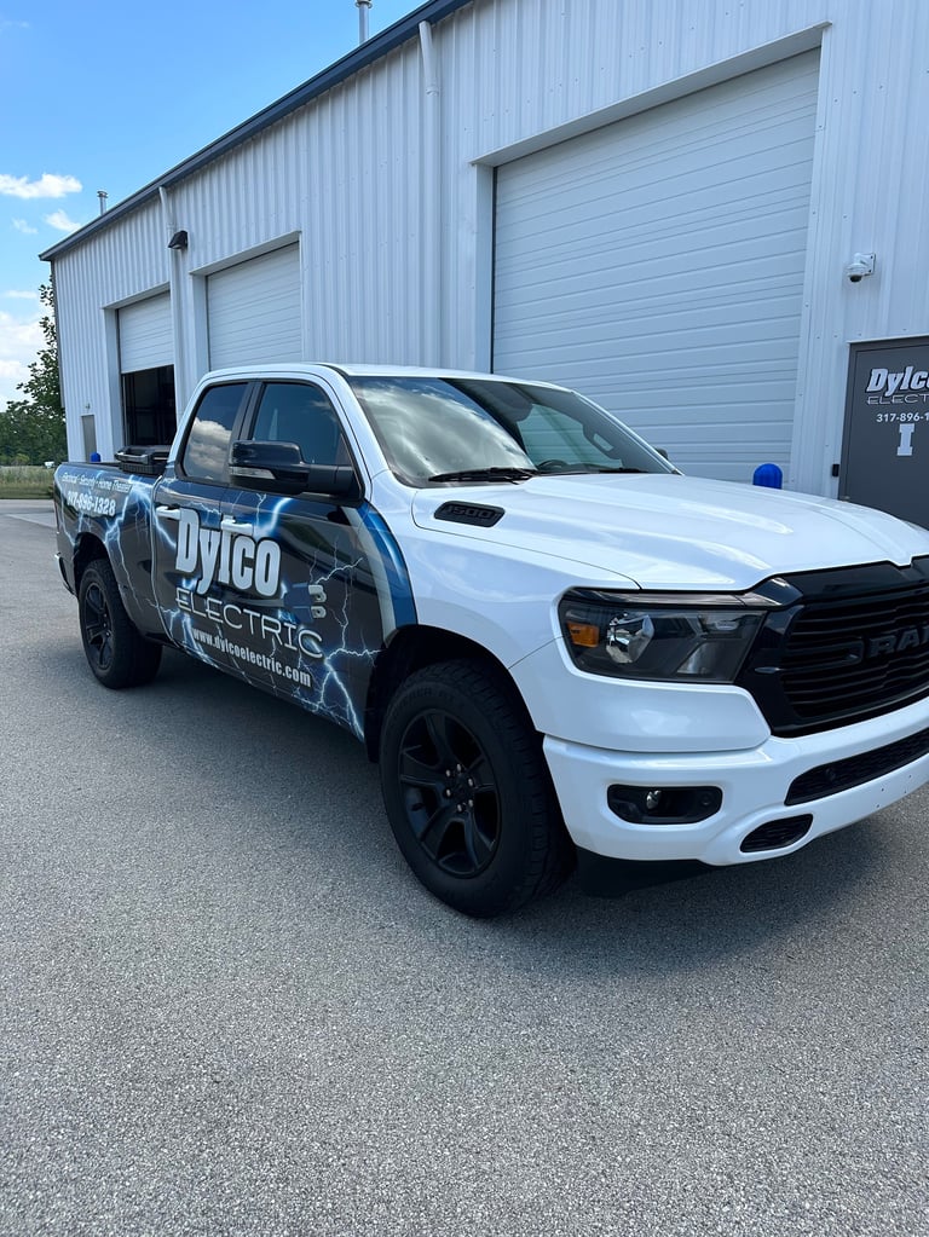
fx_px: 858
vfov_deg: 71.6
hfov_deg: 56.8
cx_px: 464
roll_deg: -1.4
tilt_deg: -11.9
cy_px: 618
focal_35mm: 24
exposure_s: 1/2469
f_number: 1.78
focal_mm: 6.86
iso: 80
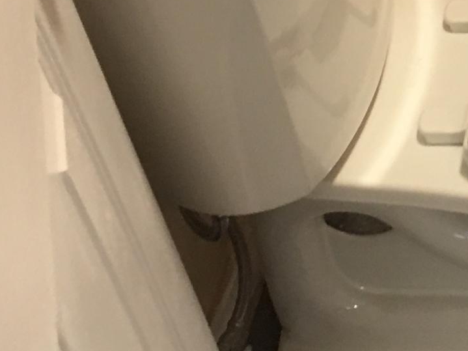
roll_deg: +2.7
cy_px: 67
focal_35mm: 121
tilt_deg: -43.1
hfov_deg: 14.7
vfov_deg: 12.2
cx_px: 775
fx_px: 1636
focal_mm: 4.15
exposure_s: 1/15
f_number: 2.2
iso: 50
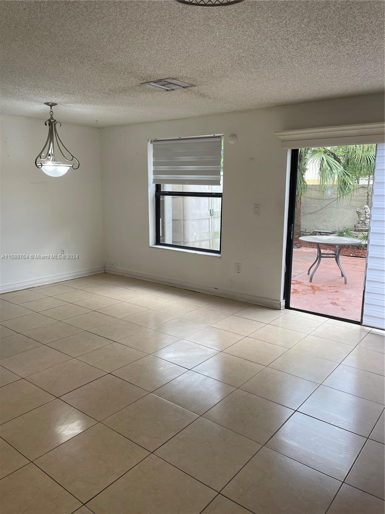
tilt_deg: -9.9
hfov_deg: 53.1
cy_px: 257
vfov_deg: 67.3
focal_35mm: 26
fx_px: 386
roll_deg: +0.0
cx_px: 192
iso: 32
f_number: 1.6
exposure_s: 1/120
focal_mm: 4.2
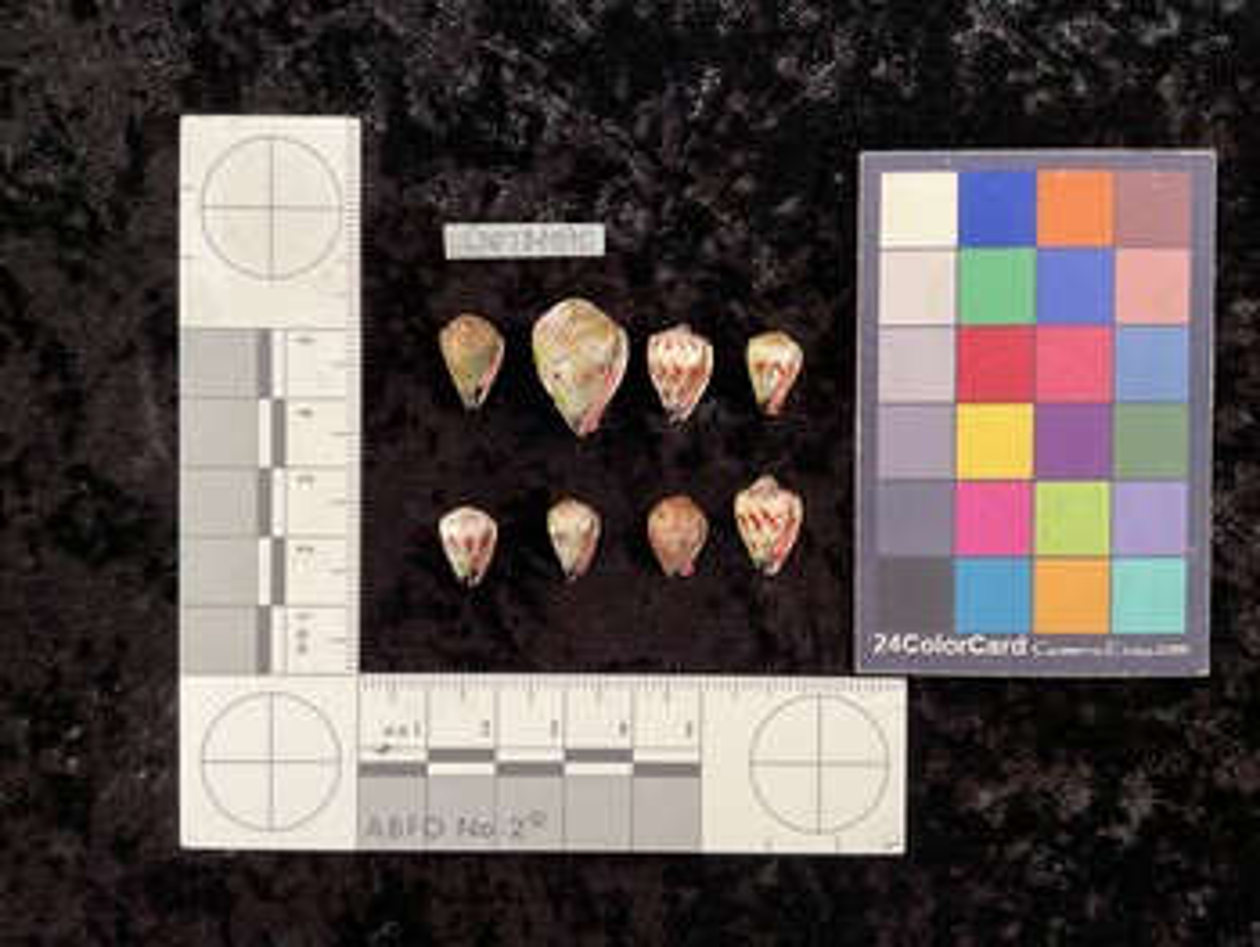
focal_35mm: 29
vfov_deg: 48.3
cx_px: 630
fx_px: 1056
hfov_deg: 61.6
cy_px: 474
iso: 50
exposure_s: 1/50
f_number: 1.8
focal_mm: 3
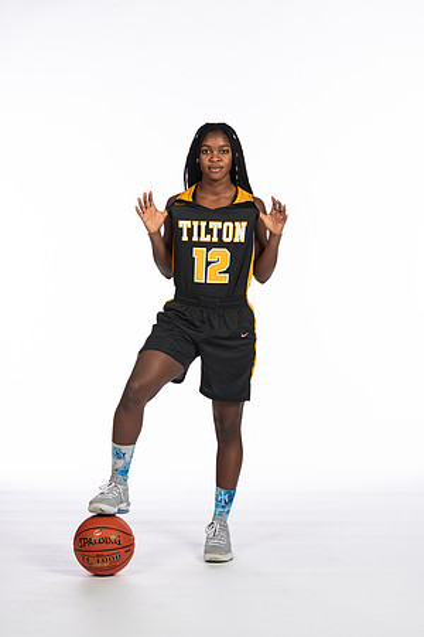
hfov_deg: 13.0
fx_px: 1855
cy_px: 318
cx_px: 212
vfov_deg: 19.5
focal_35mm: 105
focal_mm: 70
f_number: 5.6
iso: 100
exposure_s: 1/100
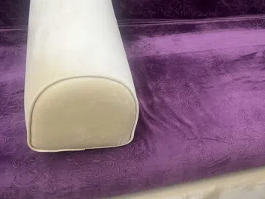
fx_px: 360
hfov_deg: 39.0
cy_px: 67
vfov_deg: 30.7
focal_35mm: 47
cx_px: 207
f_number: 1.5
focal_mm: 5.7
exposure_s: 1/50
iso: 160
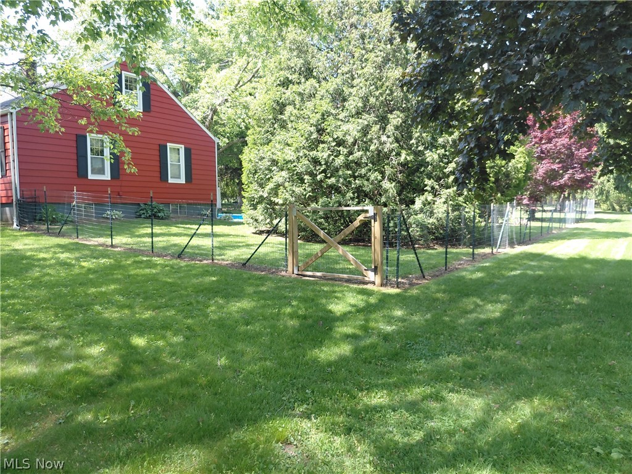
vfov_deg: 54.9
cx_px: 316
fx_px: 456
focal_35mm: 25
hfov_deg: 69.4
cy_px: 237
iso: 50
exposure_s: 1/239
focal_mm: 4.69
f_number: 1.8
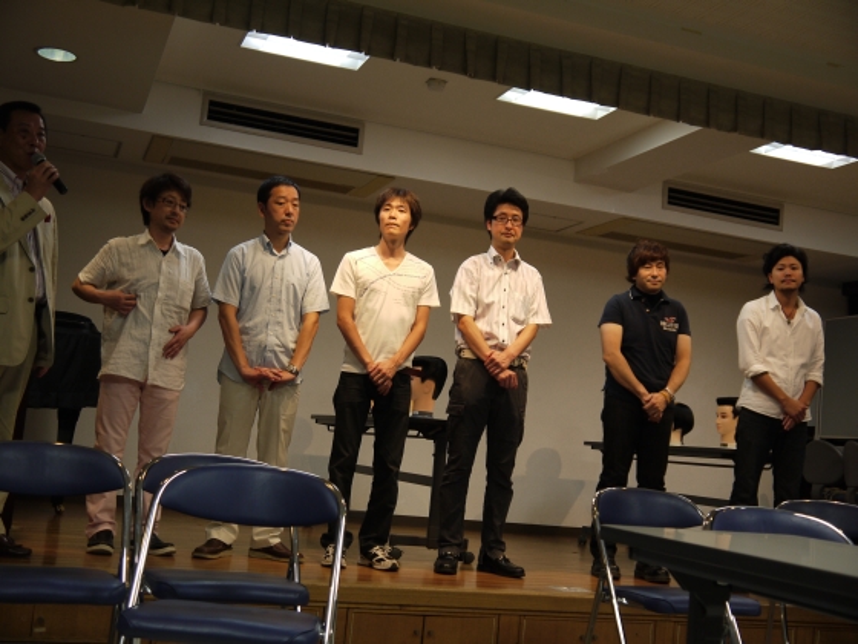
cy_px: 322
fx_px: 1091
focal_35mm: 44
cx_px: 429
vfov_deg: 32.9
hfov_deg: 42.9
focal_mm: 22
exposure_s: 1/60
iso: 200
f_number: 4.4
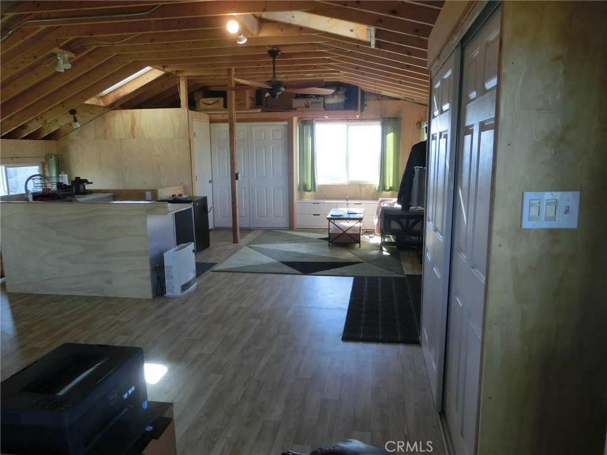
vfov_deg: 54.9
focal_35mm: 25
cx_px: 304
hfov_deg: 69.4
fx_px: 438
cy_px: 228
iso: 250
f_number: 3.5
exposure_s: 1/125
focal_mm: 4.5
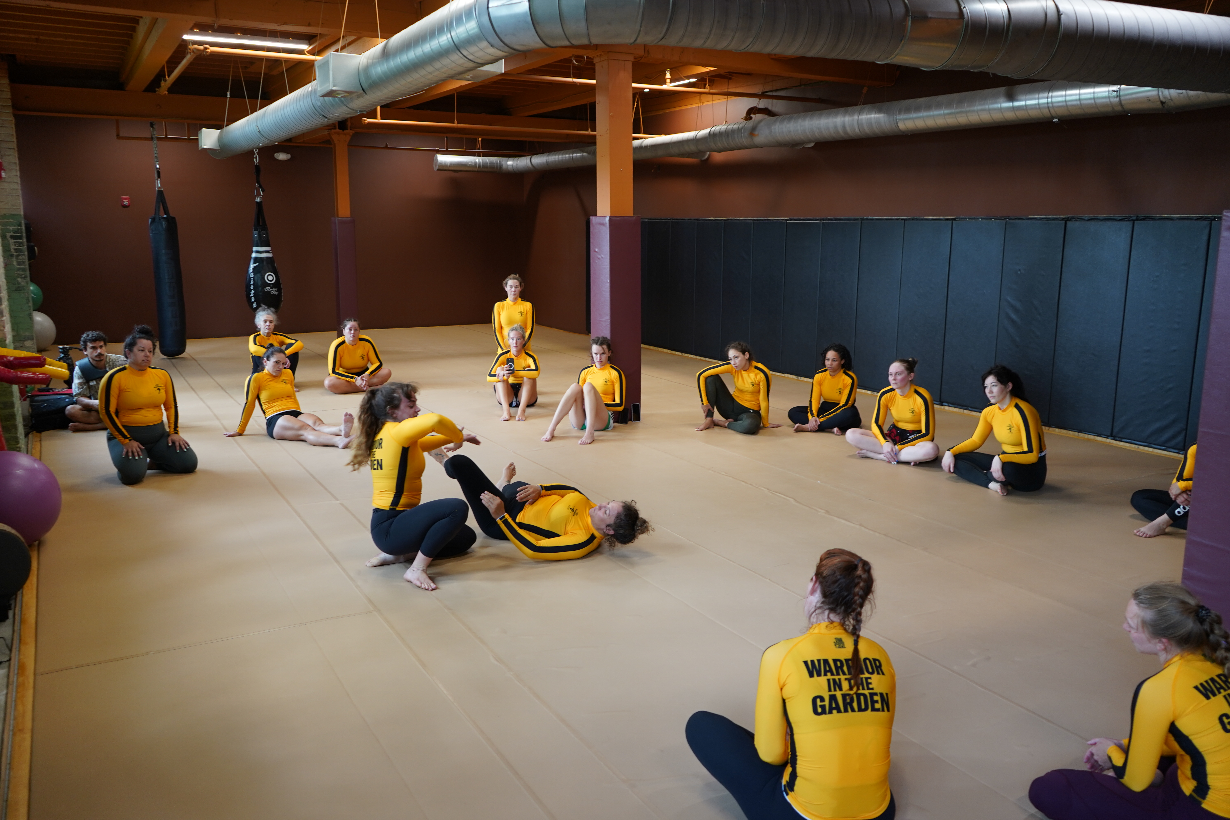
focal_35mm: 28
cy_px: 410
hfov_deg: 65.5
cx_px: 615
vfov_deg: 46.4
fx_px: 957
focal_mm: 28
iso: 400
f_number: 3.5
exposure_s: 1/30
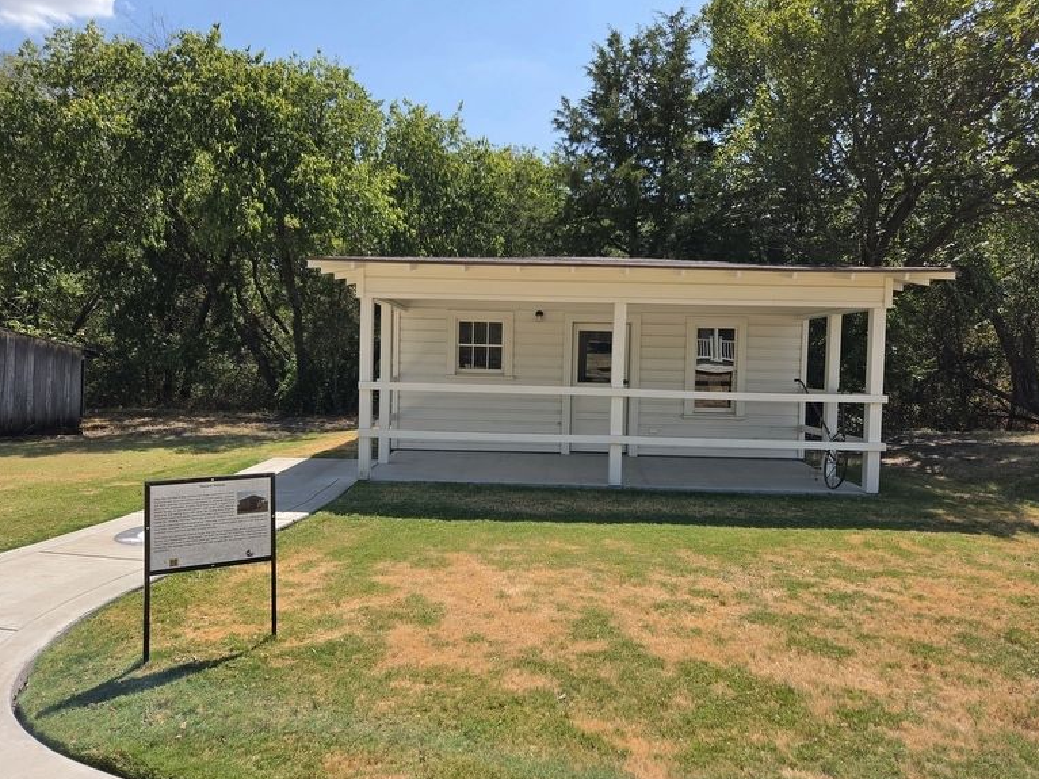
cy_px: 397
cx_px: 511
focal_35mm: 24
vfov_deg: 56.8
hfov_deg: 71.6
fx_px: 720
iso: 80
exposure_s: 1/3977
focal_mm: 5.4
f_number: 1.8
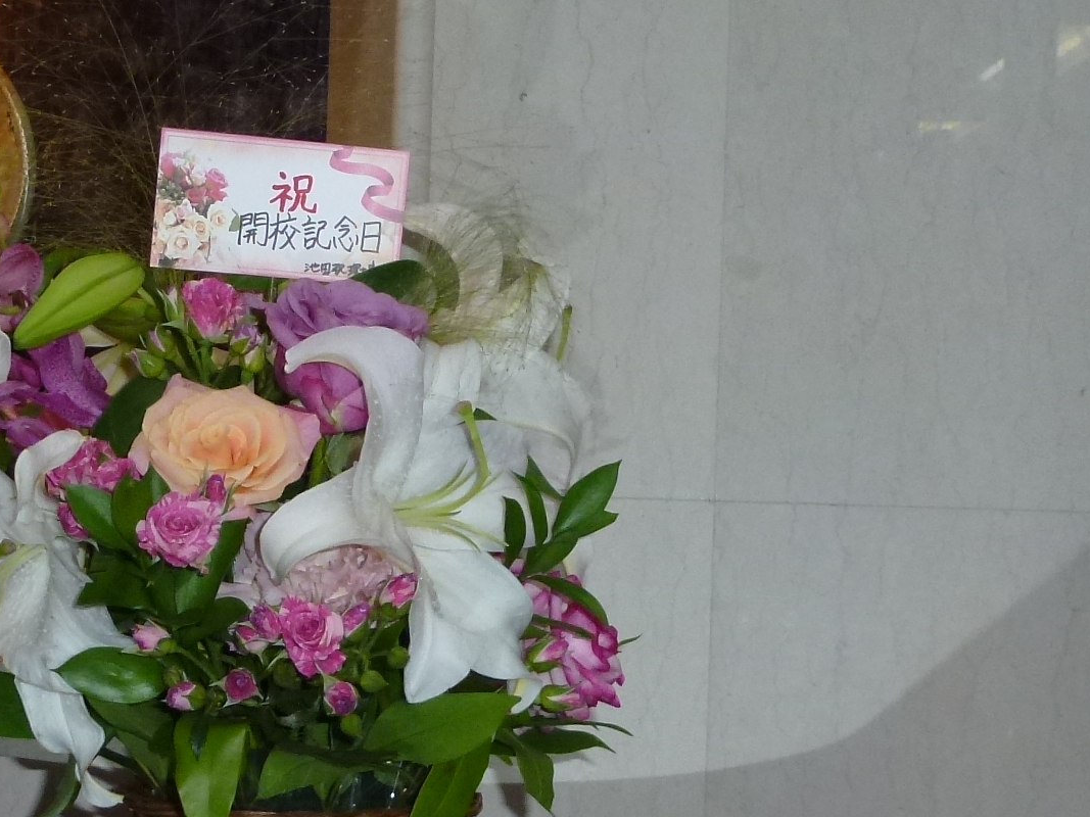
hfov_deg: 26.7
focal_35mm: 72
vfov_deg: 20.4
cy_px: 539
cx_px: 284
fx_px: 2267
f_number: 3.5
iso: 250
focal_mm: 5.4
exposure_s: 1/60
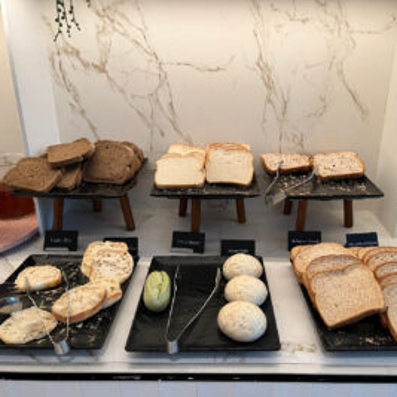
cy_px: 199
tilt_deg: -21.4
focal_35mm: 31
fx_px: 402
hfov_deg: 52.4
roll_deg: -0.7
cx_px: 223
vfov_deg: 52.5
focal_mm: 5.1
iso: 125
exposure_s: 1/71
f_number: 1.6
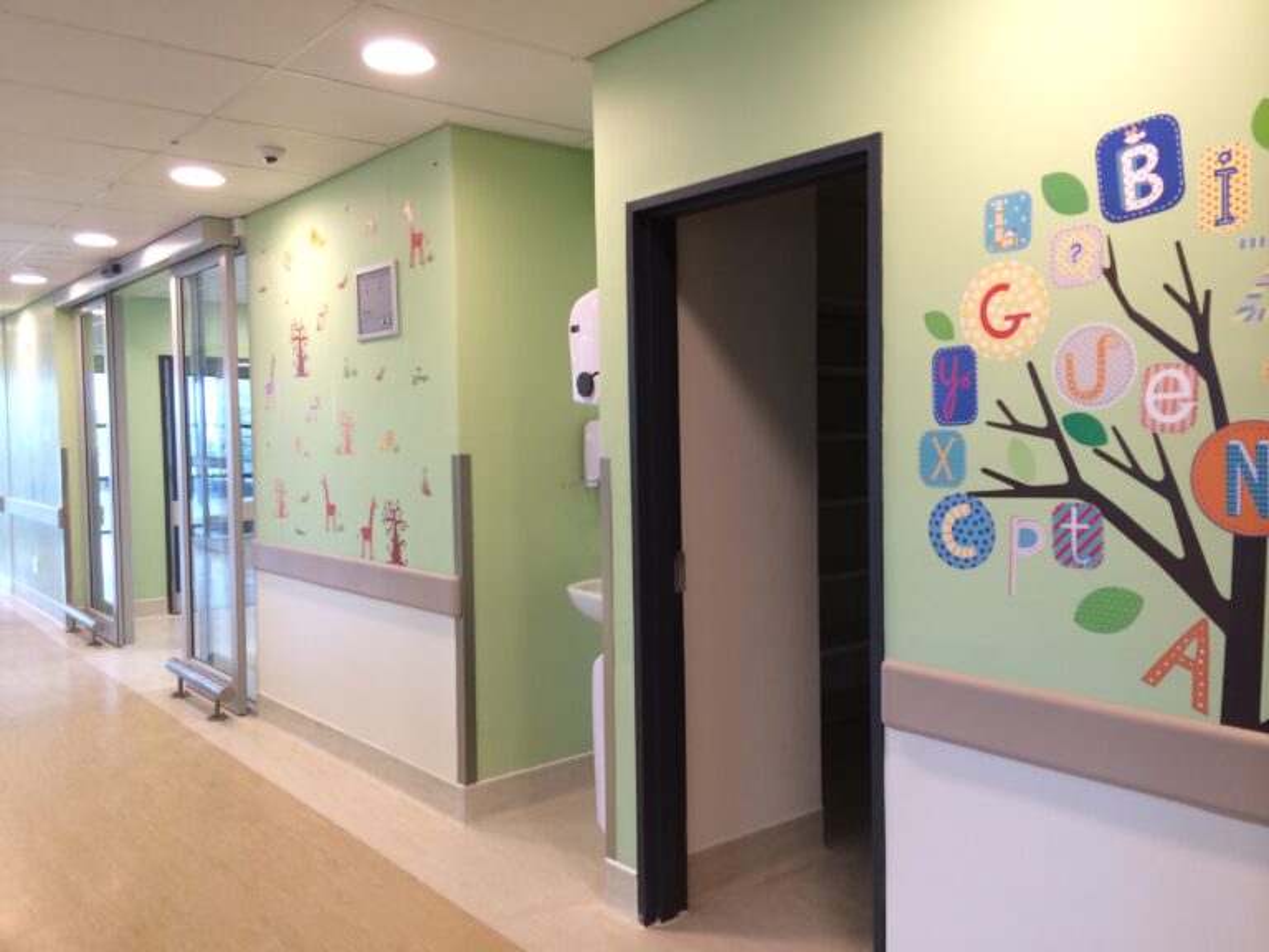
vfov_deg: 46.8
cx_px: 634
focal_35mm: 30
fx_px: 1100
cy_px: 476
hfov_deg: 60.0
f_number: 2.2
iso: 50
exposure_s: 1/30
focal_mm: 4.12
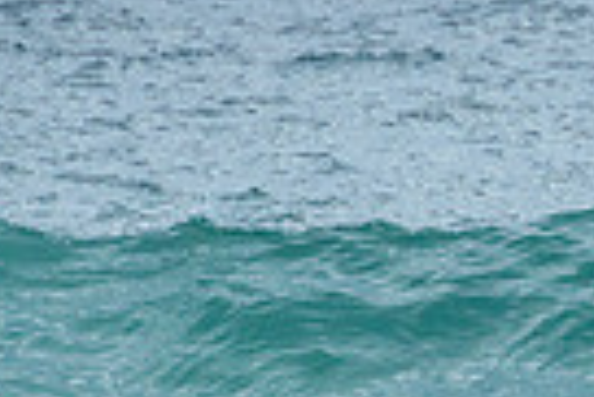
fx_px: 34554
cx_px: 1032
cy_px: 447
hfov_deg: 1.0
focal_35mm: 2092
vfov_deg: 0.7
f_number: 8
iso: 500
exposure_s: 1/1600
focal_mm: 400
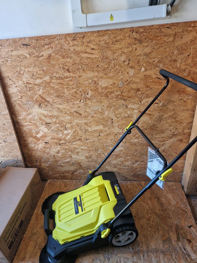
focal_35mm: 24
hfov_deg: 56.8
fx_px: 182
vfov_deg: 71.6
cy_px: 134
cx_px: 97
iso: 125
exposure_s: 1/180
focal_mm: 5.4
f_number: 1.8
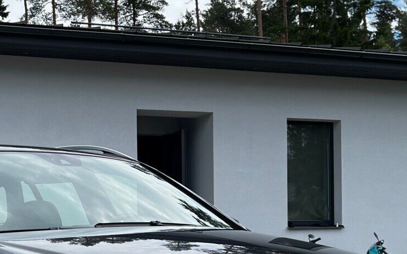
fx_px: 810
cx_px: 95
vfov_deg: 17.3
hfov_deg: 27.8
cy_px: 277
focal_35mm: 73
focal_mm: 5.1
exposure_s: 1/2024
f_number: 1.6
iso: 50
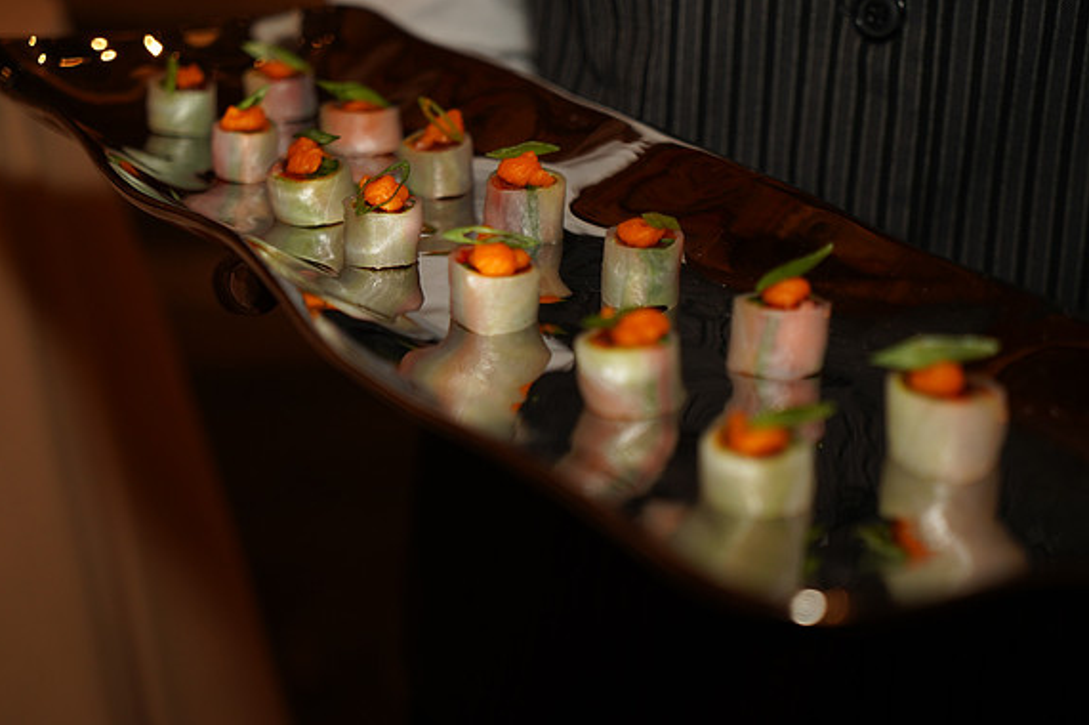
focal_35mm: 61
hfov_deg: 32.9
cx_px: 544
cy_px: 367
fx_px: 1844
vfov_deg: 22.2
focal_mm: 60
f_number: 4
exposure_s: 1/125
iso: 800
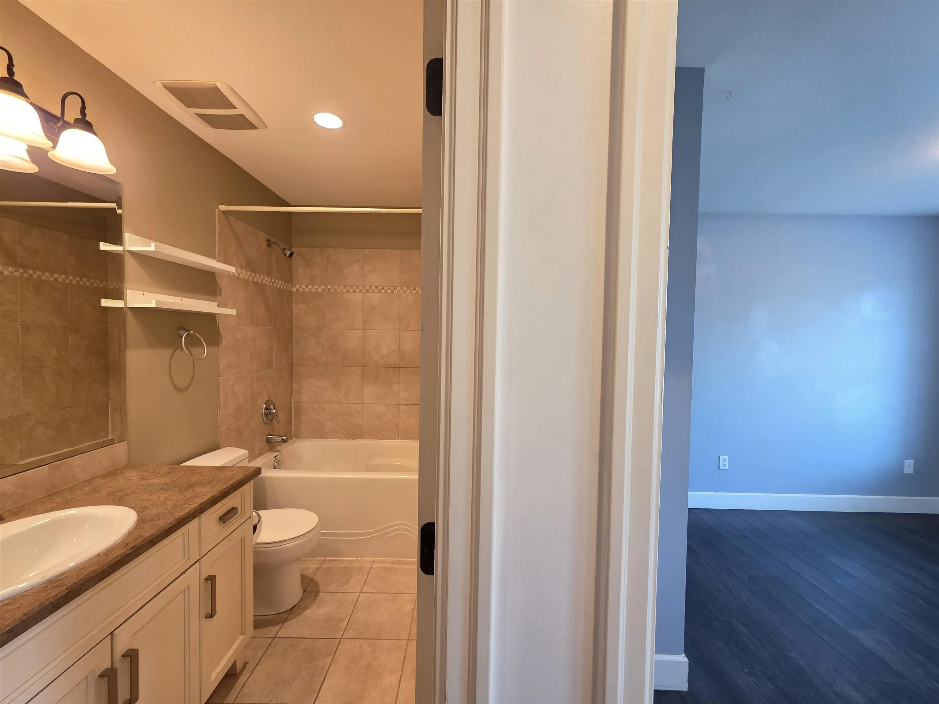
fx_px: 353
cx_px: 470
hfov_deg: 106.2
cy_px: 352
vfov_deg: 89.9
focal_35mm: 13
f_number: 1.9
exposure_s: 1/60
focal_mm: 2.2
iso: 320
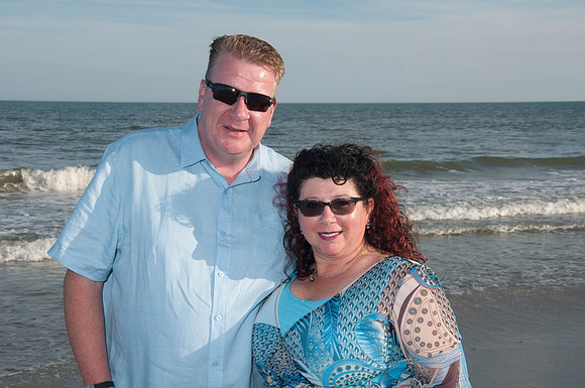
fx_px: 1022
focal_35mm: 63
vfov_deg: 21.5
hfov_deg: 31.9
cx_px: 292
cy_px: 194
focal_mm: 42
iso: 100
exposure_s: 1/250
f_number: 11
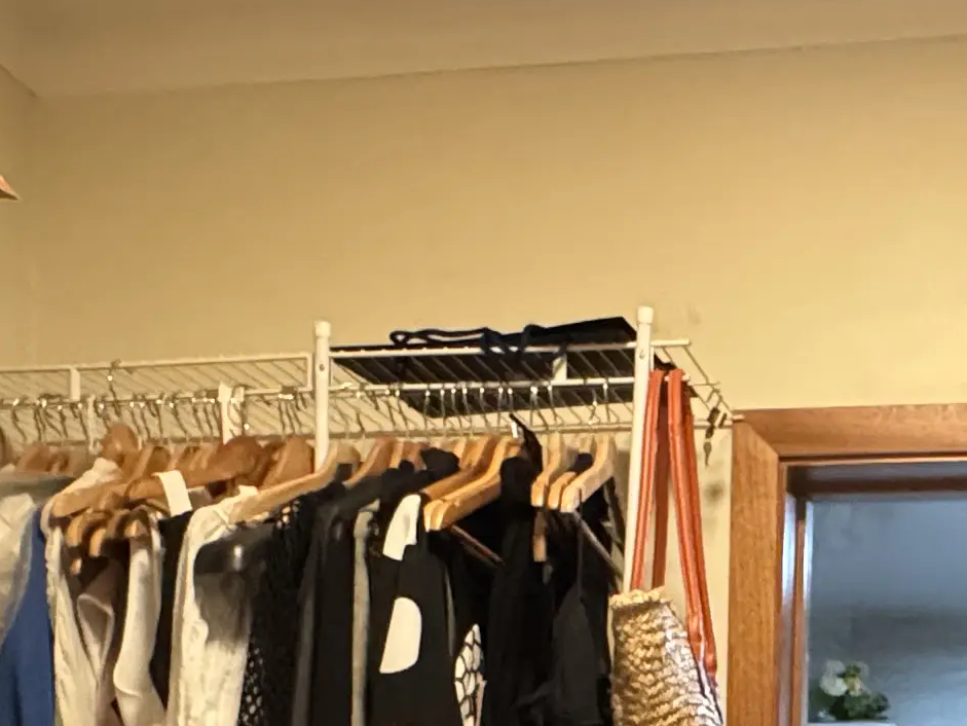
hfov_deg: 31.2
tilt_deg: -2.0
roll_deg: -1.0
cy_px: 989
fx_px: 1676
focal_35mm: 60
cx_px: 805
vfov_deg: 21.6
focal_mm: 2.22
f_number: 2.2
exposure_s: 1/60
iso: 1250
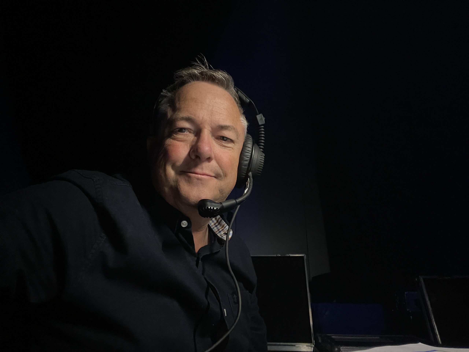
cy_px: 176
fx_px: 312
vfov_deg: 58.9
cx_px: 234
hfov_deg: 73.9
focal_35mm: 23
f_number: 2.2
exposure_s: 1/20
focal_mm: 2.71
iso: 640
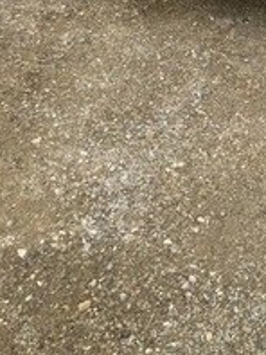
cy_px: -86
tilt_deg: -13.4
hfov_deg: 19.3
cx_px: 300
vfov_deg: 23.9
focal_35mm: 73
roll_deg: +0.9
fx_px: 747
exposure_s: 1/488
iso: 32
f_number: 2.2
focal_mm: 4.15
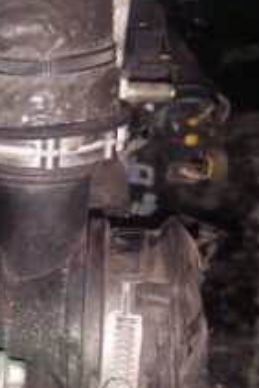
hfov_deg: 15.1
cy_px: 270
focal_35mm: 74
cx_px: -250
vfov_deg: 27.1
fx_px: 797
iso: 160
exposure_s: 1/100
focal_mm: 5.23
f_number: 1.8
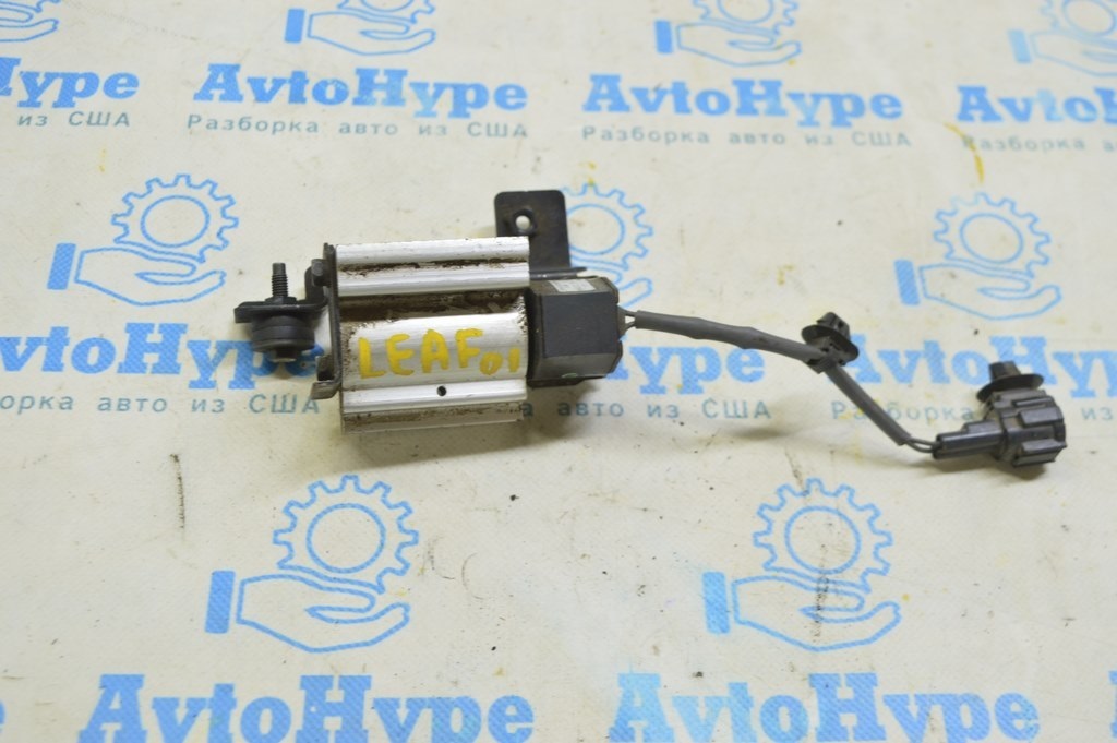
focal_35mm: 45
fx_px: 1395
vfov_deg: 29.8
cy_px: 372
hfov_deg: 43.6
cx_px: 558
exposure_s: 1/20
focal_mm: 30
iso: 400
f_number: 5.6
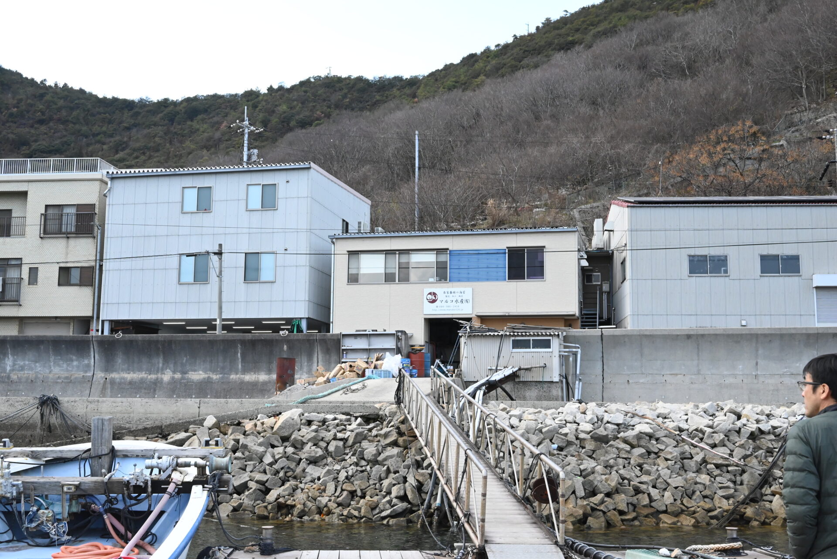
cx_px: 418
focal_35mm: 40
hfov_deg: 48.4
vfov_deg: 33.4
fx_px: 930
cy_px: 280
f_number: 11
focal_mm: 40
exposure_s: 1/500
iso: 3200
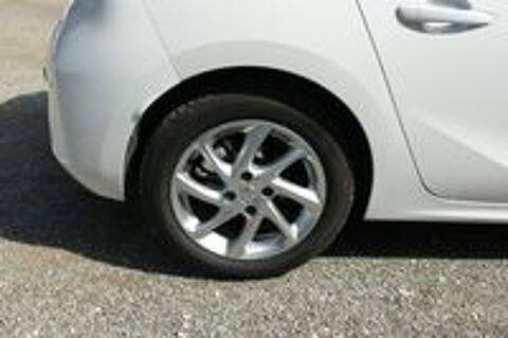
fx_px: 493
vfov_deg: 37.8
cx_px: 254
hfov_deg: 54.5
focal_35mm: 35
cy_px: 169
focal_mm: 12.9
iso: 125
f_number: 3.1
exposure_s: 1/1600
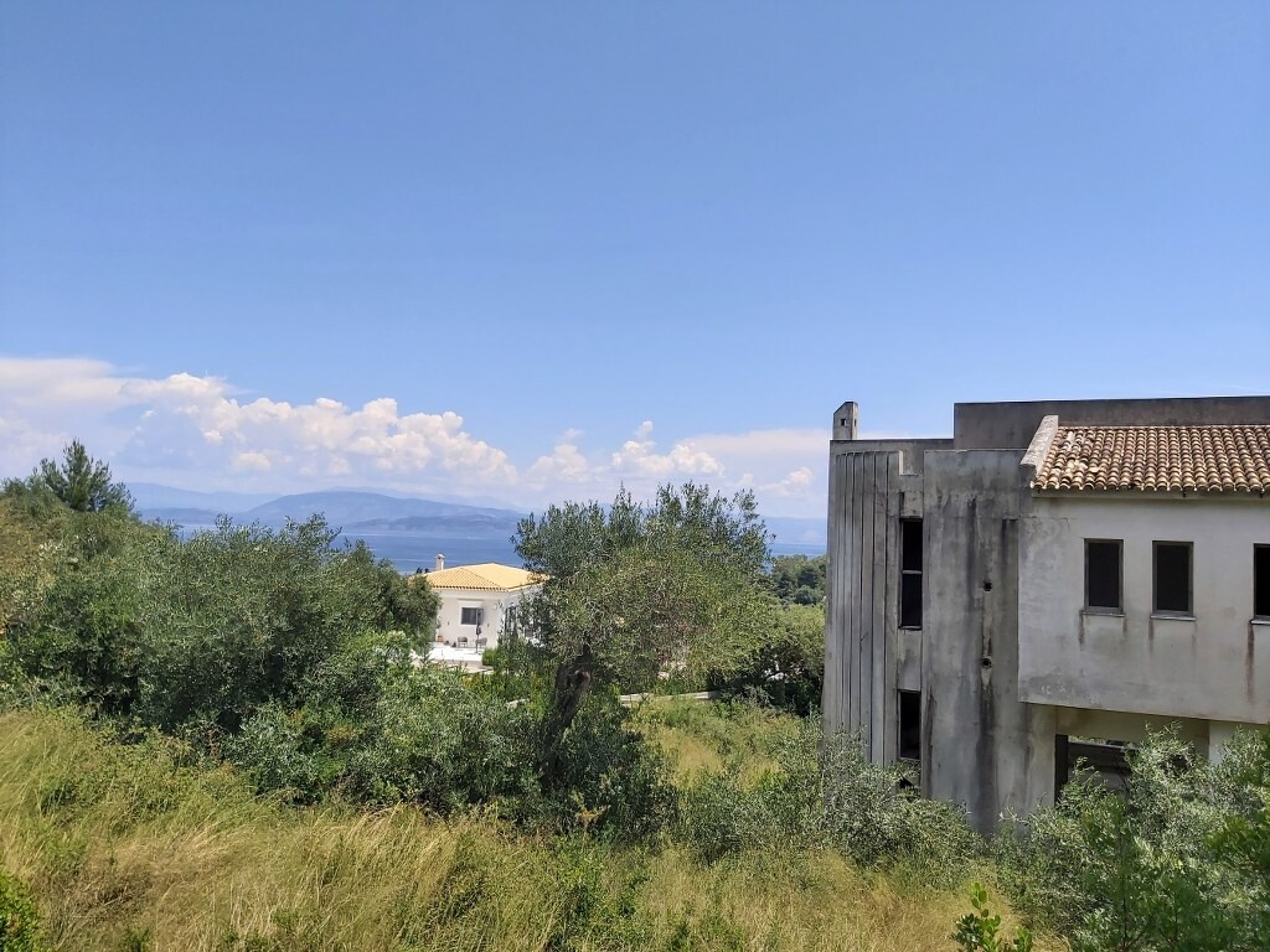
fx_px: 954
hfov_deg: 67.3
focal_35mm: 26
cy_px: 476
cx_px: 635
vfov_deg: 53.1
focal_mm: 3.92
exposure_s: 1/2920
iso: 64
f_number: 1.7
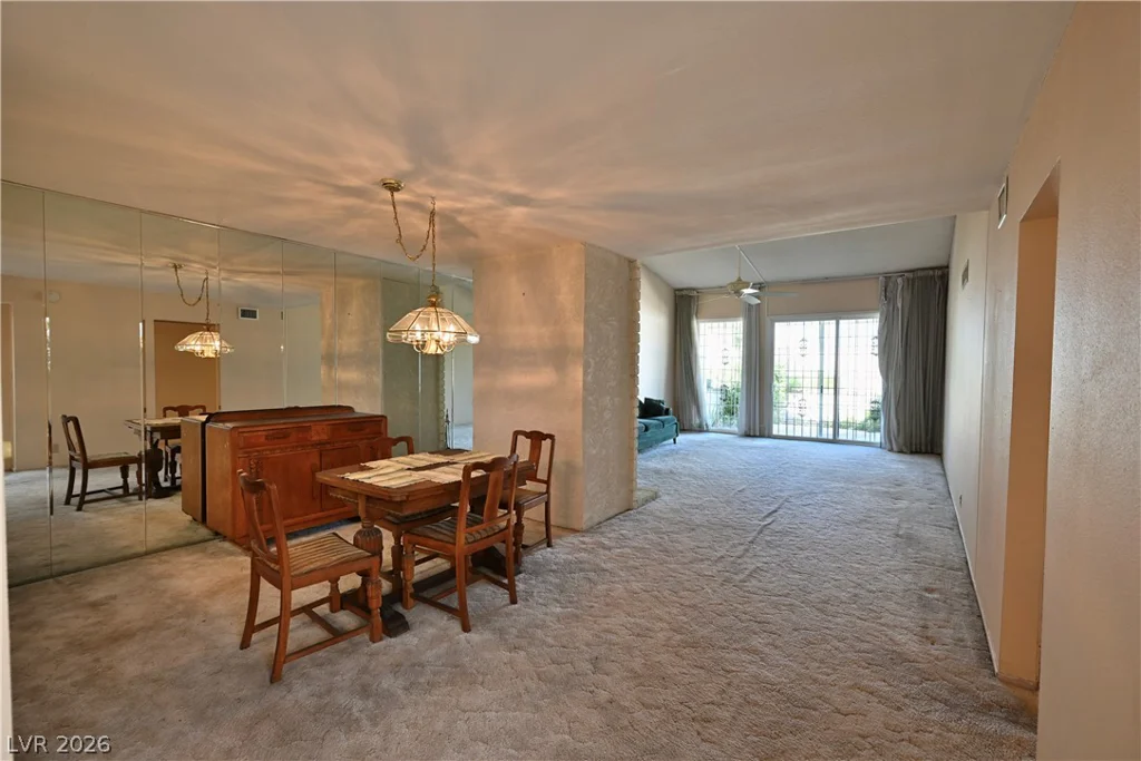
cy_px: 380
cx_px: 570
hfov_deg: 98.5
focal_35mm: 16
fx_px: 491
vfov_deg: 75.5
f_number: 5
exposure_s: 1/60
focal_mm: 15.5
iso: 800
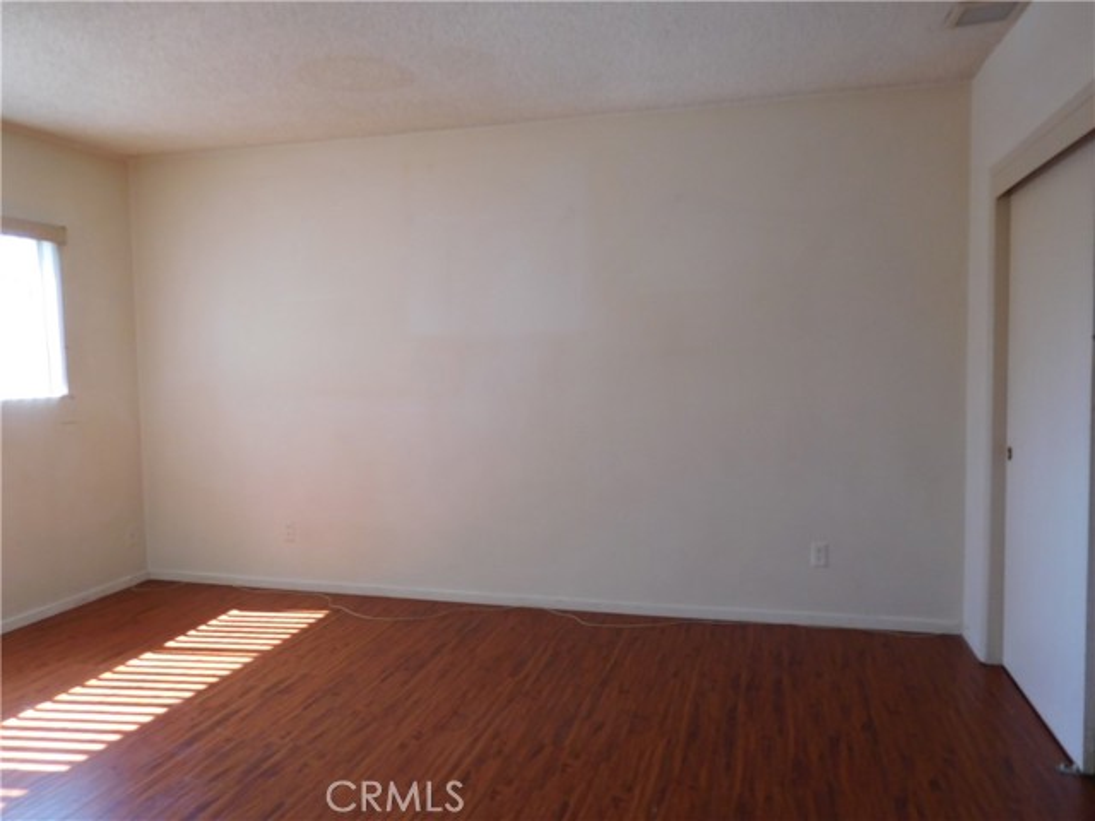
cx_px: 548
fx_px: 791
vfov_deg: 54.9
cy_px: 410
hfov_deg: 69.4
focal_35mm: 25
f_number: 3.4
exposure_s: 1/60
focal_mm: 4.5
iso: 125
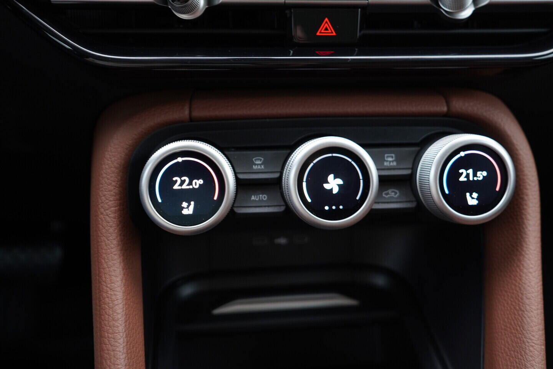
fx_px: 553
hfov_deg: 53.1
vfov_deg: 36.9
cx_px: 276
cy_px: 184
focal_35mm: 36
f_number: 2.8
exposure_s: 1/40
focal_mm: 24
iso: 320
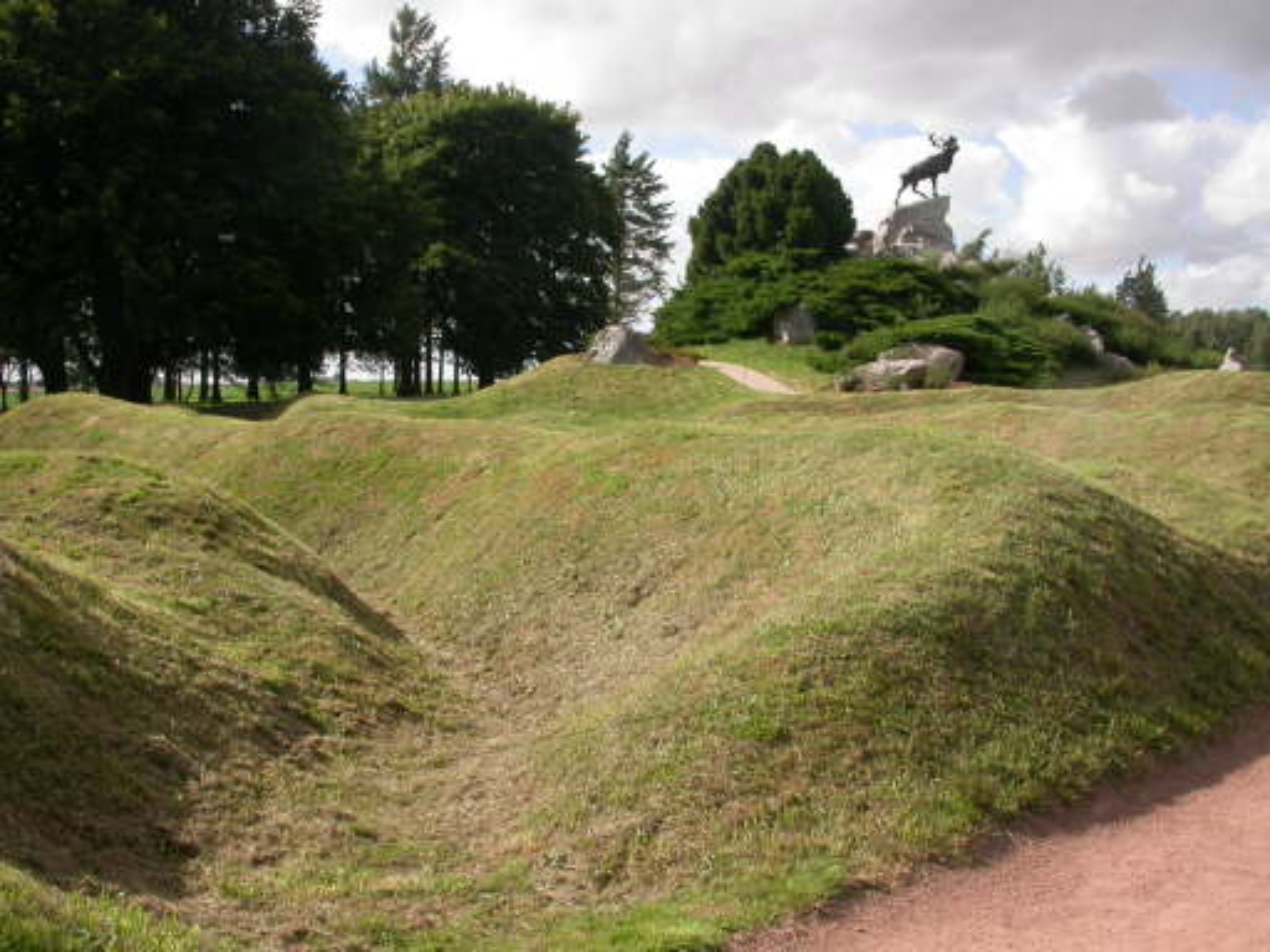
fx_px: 1394
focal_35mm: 38
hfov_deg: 49.0
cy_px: 476
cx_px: 635
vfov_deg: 37.7
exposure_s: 1/259
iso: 100
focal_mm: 7.85
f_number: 7.5
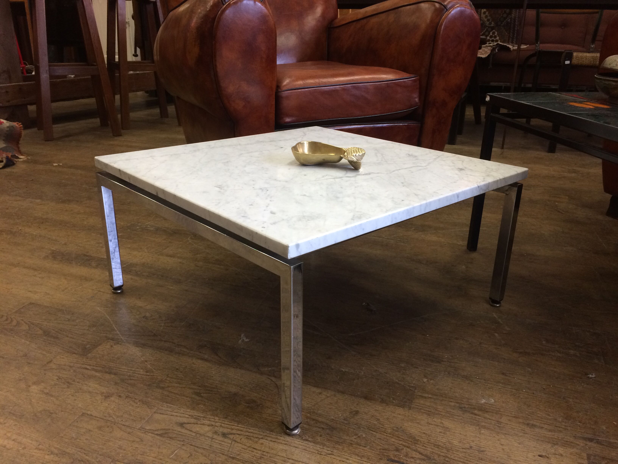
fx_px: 518
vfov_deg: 48.2
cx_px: 309
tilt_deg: -22.2
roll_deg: -0.9
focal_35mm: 29
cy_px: 232
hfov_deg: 61.7
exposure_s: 1/33
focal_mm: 4.15
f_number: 2.2
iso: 80
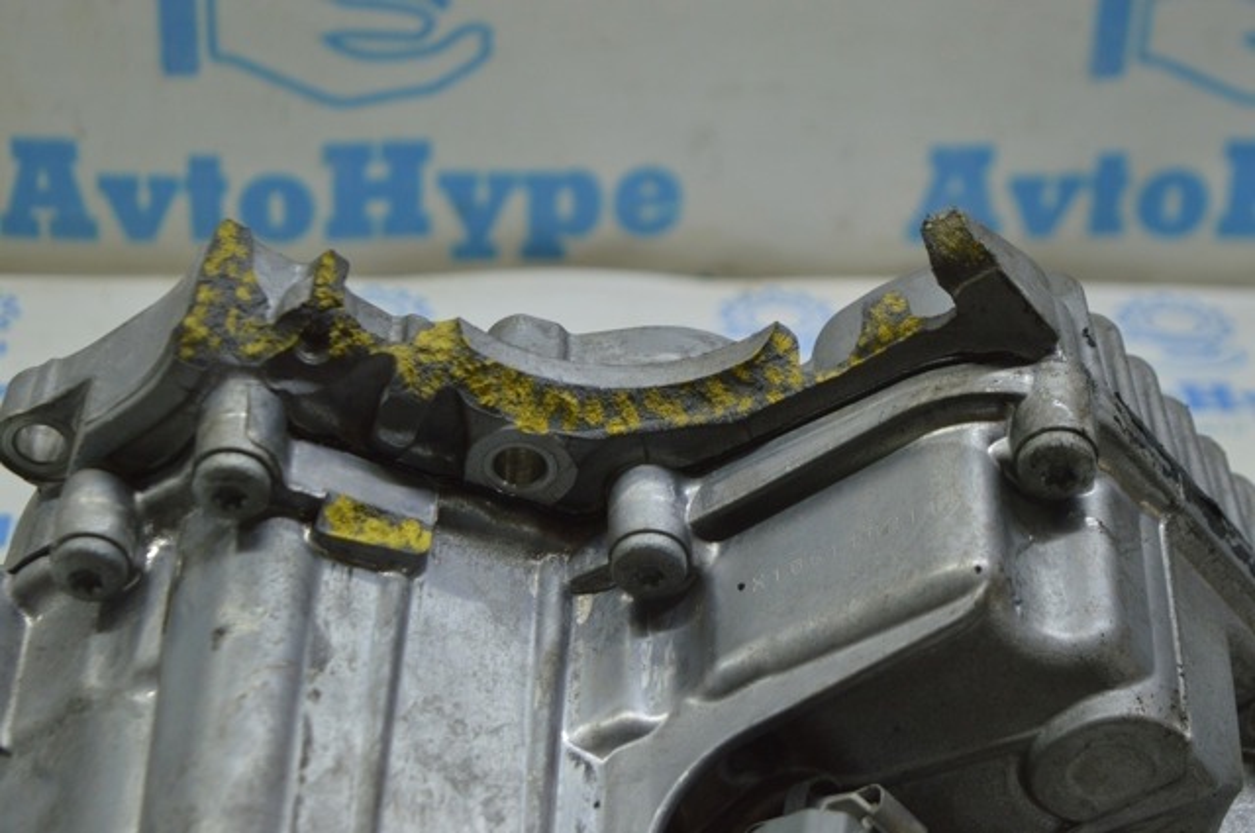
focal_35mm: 82
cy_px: 416
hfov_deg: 24.6
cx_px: 628
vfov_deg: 16.5
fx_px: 2872
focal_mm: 55
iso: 400
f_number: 5.6
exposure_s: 1/40
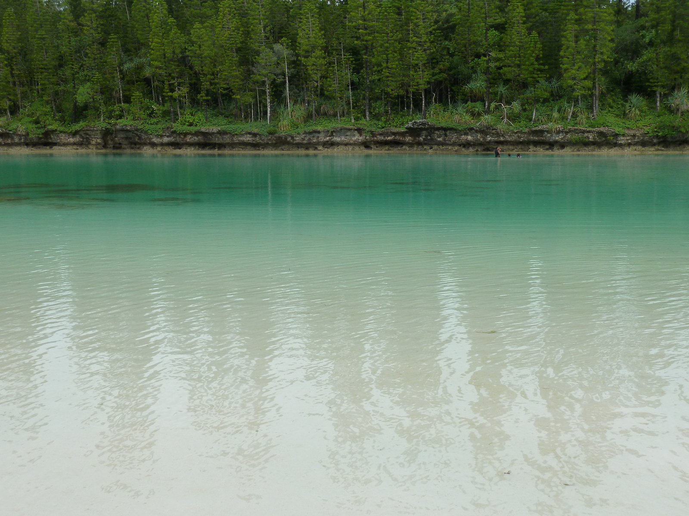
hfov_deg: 39.7
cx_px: 344
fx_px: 955
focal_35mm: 48
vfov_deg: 30.3
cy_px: 258
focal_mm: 7.9
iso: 125
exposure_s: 1/100
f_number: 4
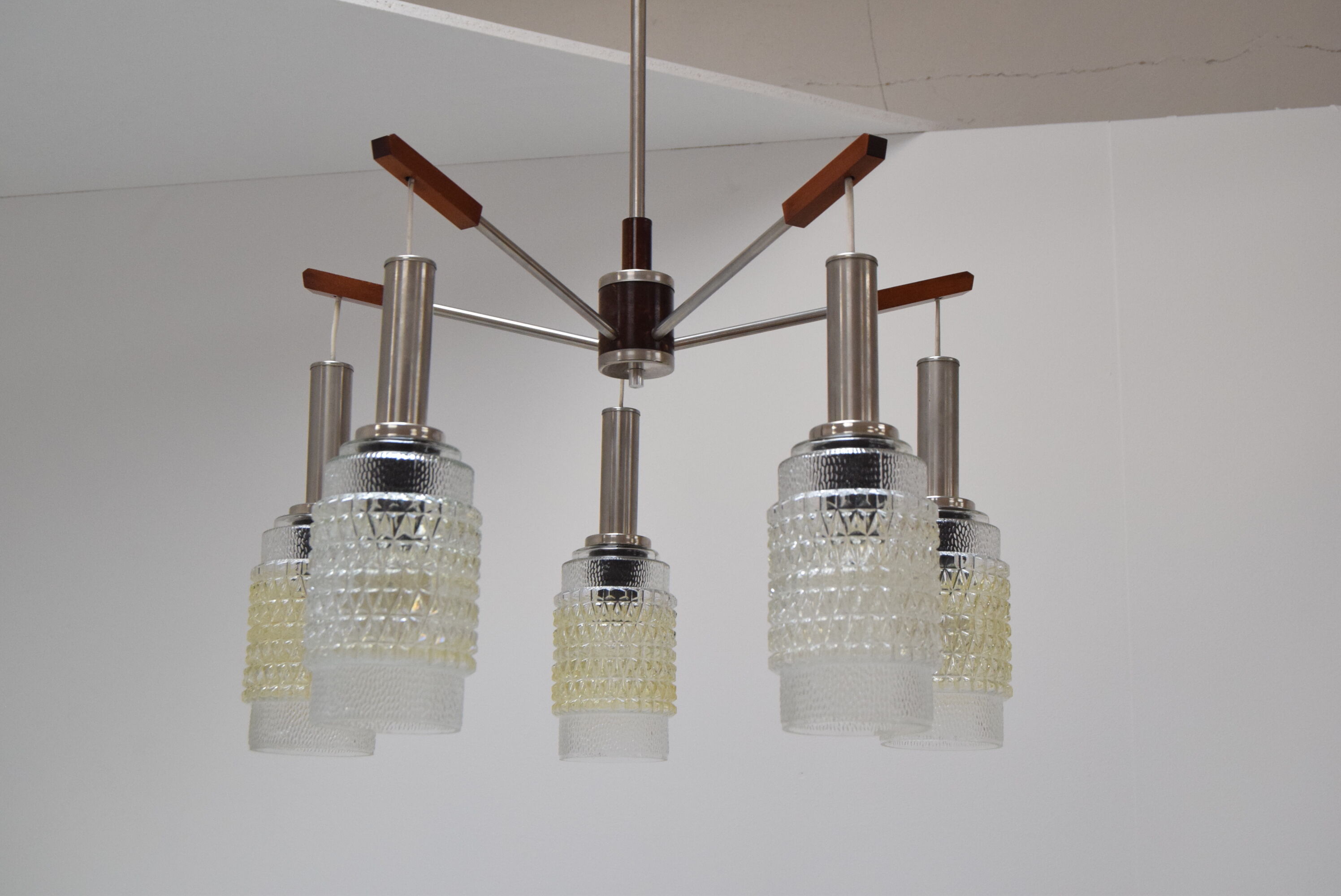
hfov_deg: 38.9
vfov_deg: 26.5
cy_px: 448
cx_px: 670
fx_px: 1901
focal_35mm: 51
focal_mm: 34
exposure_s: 1/160
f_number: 6.3
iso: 1600
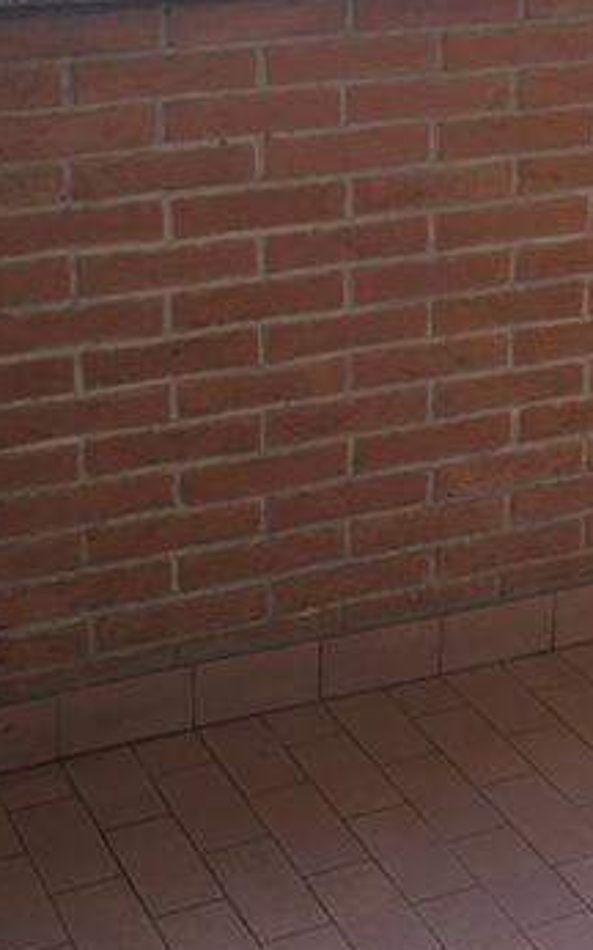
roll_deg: -0.4
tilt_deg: -16.5
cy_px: 225
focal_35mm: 71
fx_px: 1837
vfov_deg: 28.5
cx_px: 382
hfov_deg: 18.3
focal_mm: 4.15
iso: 25
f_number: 2.2
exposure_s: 1/100
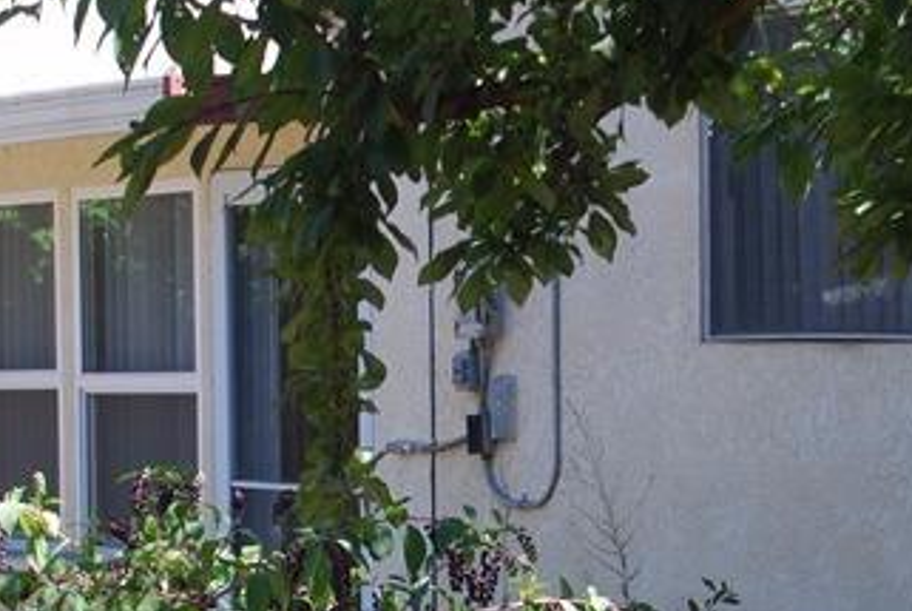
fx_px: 3399
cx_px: 565
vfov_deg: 10.2
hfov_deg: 15.3
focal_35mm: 134
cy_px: 570
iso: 140
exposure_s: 1/125
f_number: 5.6
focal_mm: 28
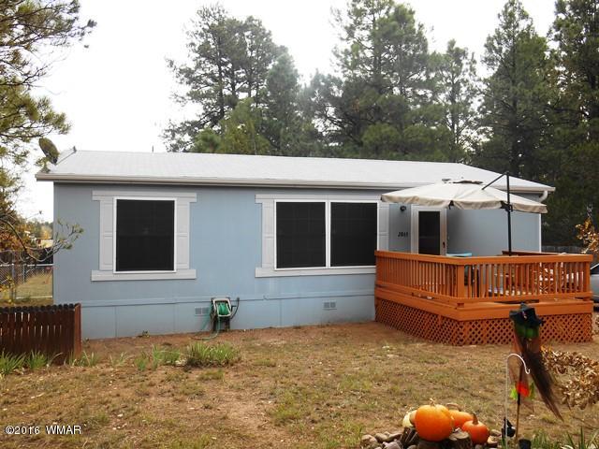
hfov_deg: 58.4
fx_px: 536
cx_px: 300
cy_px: 224
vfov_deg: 45.4
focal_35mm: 31
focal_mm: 5.5
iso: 80
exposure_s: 1/200
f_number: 3.6
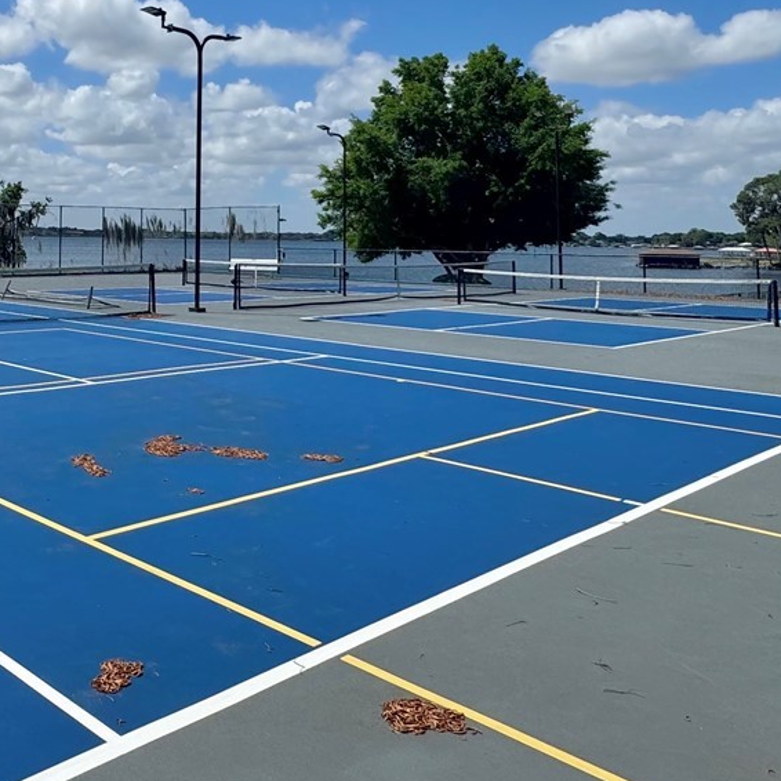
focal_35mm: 35
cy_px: 170
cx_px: 117
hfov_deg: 44.1
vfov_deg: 45.1
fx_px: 893
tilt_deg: +4.8
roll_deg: -1.2
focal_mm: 2.22
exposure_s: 1/3906
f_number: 2.2
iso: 50
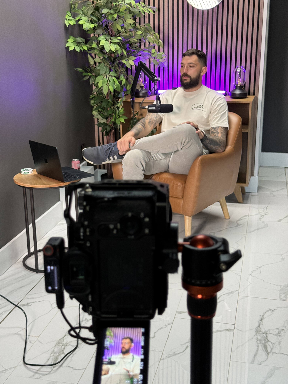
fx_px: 532
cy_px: 192
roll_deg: +1.3
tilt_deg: -16.9
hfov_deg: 30.3
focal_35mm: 48
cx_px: 144
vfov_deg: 39.7
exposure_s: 1/60
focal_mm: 6.76
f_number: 1.78
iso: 100
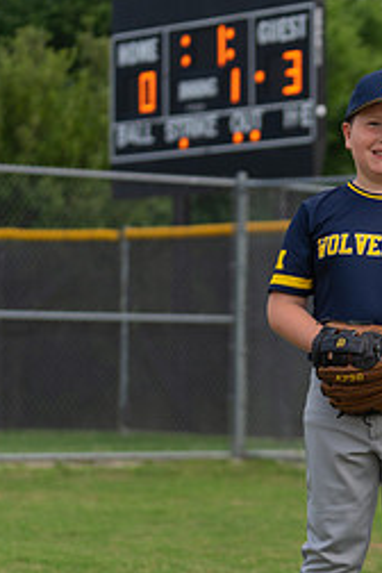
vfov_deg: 12.8
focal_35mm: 161
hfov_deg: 8.5
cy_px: 344
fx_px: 2562
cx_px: 393
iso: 200
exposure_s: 1/320
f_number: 2.8
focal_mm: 70
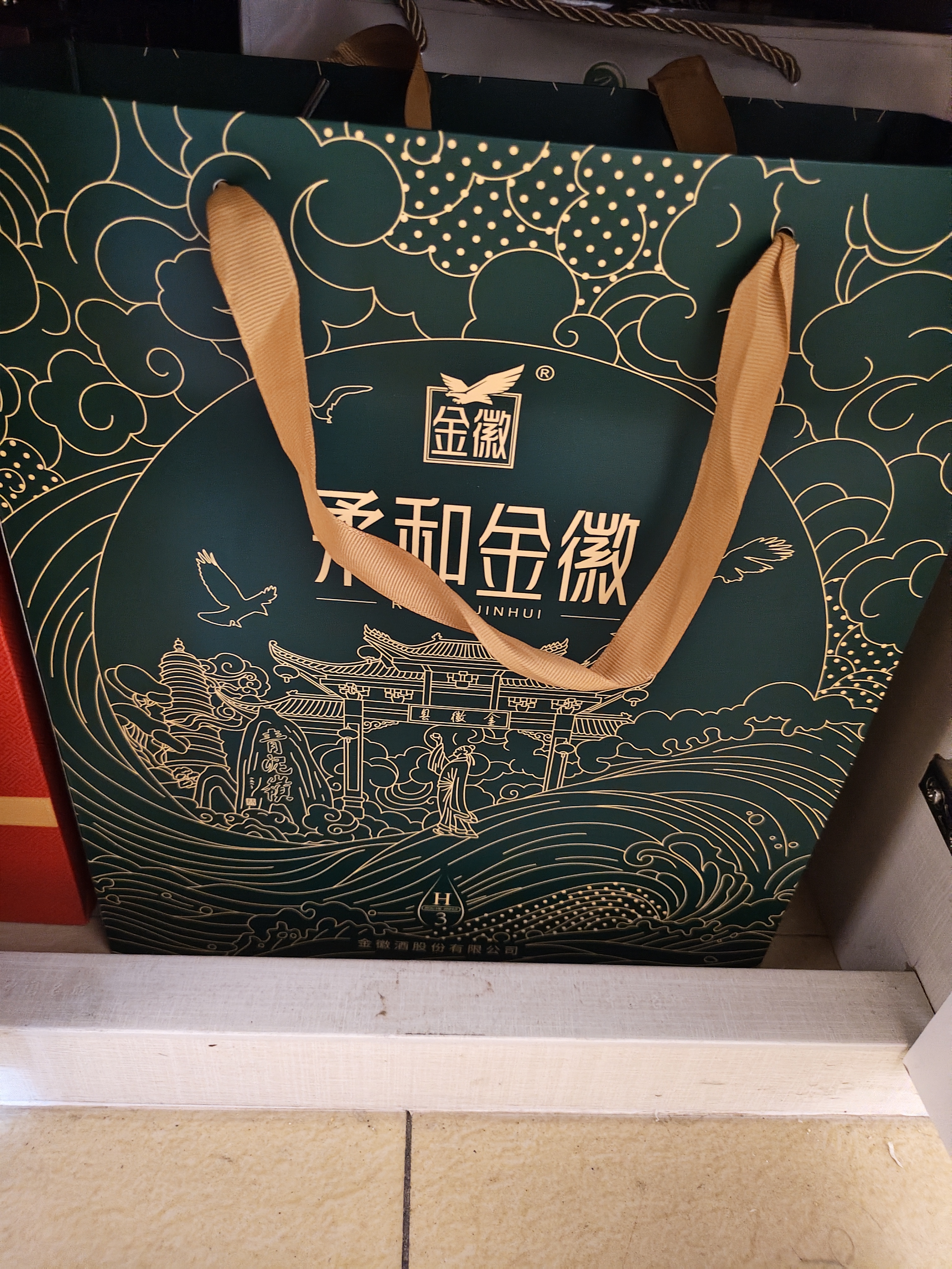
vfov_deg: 73.9
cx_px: 476
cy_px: 634
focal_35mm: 23
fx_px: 843
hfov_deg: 58.9
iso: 2122
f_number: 1.88
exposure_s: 1/20
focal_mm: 5.56
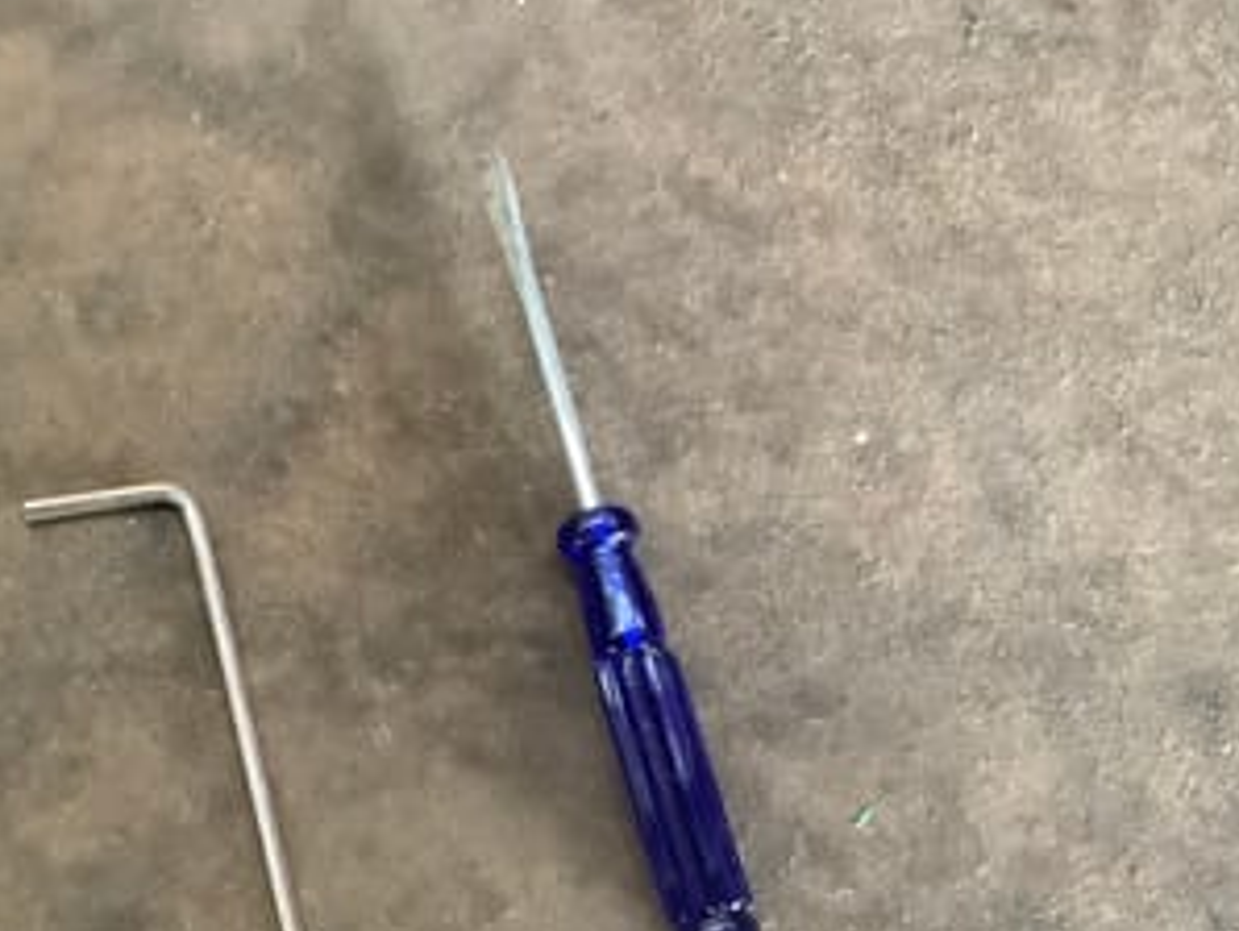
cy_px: 472
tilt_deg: -67.4
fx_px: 1863
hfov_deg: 36.1
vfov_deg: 28.1
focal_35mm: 52
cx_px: 333
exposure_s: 1/33
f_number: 2.4
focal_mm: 3.3
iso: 400
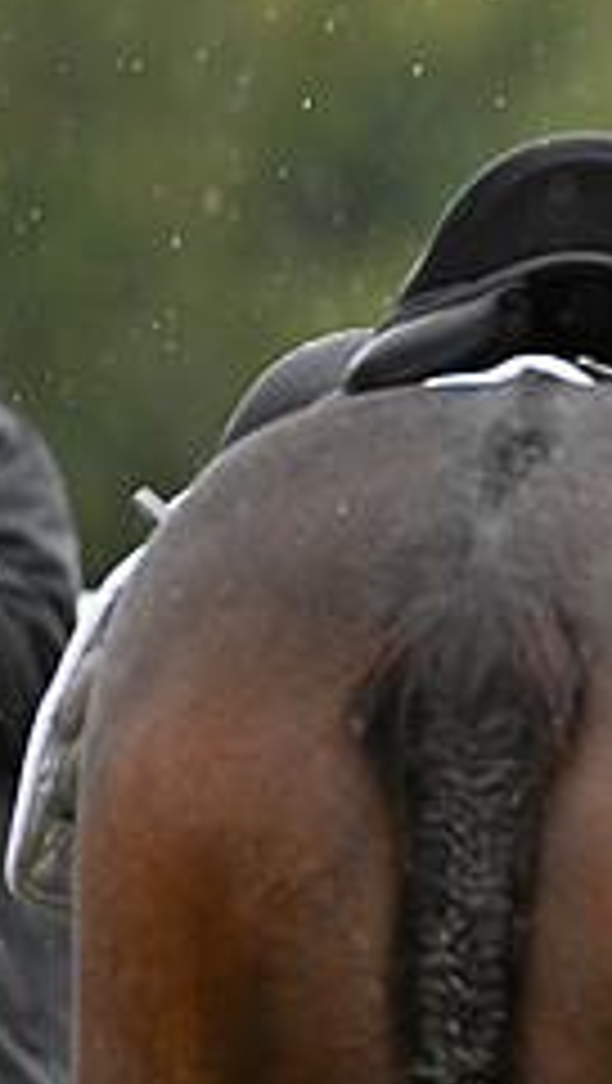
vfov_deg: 2.1
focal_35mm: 1008
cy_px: 335
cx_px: 1242
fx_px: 29009
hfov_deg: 1.2
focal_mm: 400
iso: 3600
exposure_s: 1/1250
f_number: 4.5
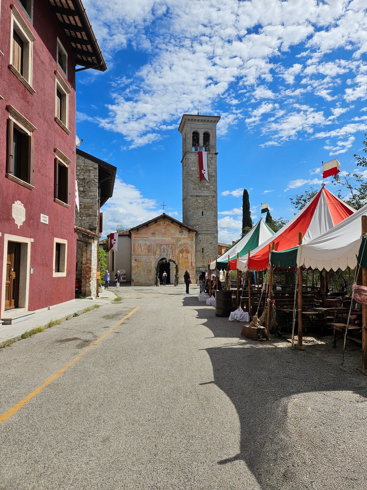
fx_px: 325
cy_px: 245
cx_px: 184
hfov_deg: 58.9
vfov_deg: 73.9
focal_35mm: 23
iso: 25
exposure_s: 1/4087
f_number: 1.8
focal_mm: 5.4
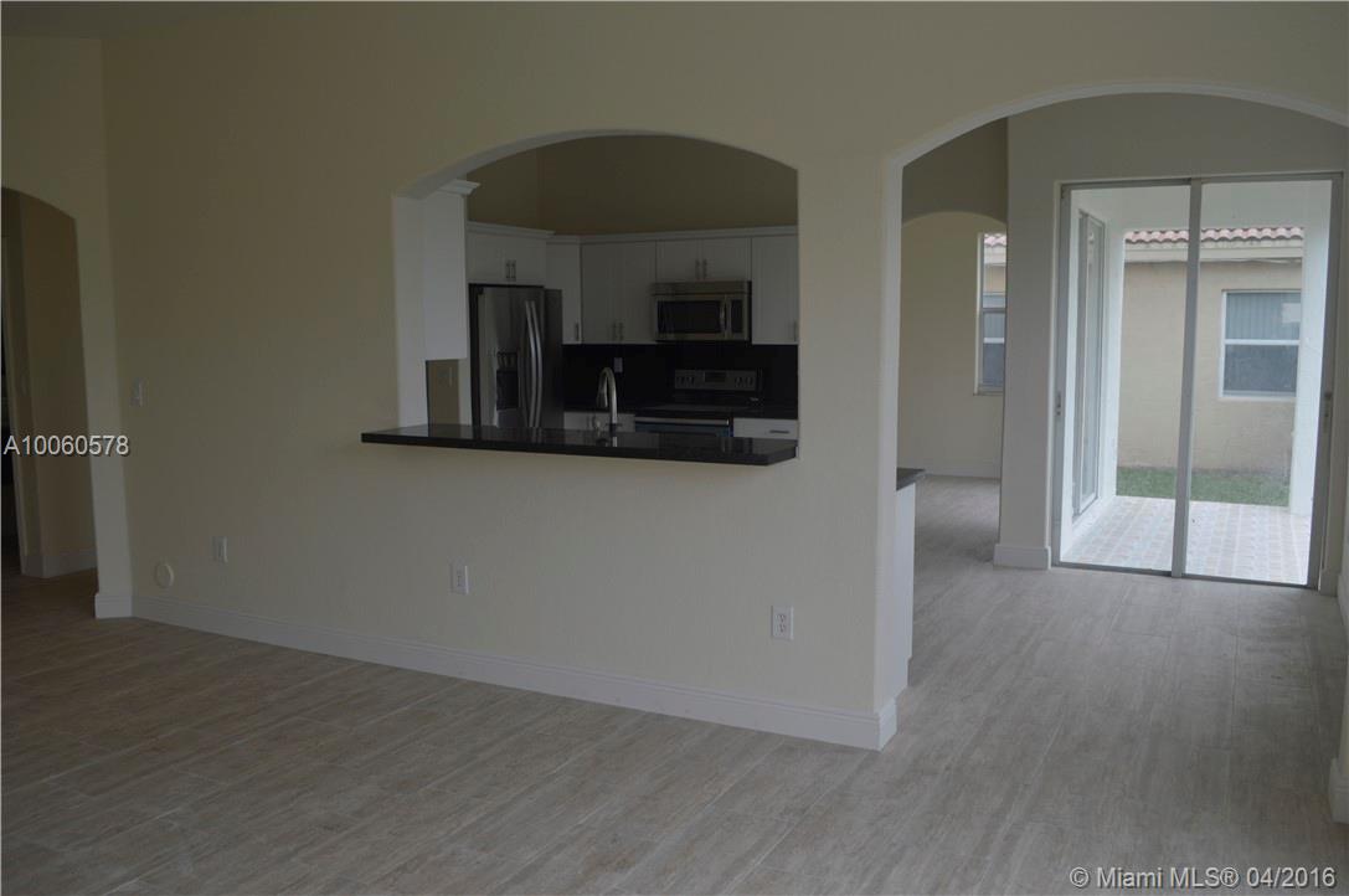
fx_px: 1123
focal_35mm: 30
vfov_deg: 43.5
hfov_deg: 62.0
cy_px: 448
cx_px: 674
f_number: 6.3
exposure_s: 1/80
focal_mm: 20
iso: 100
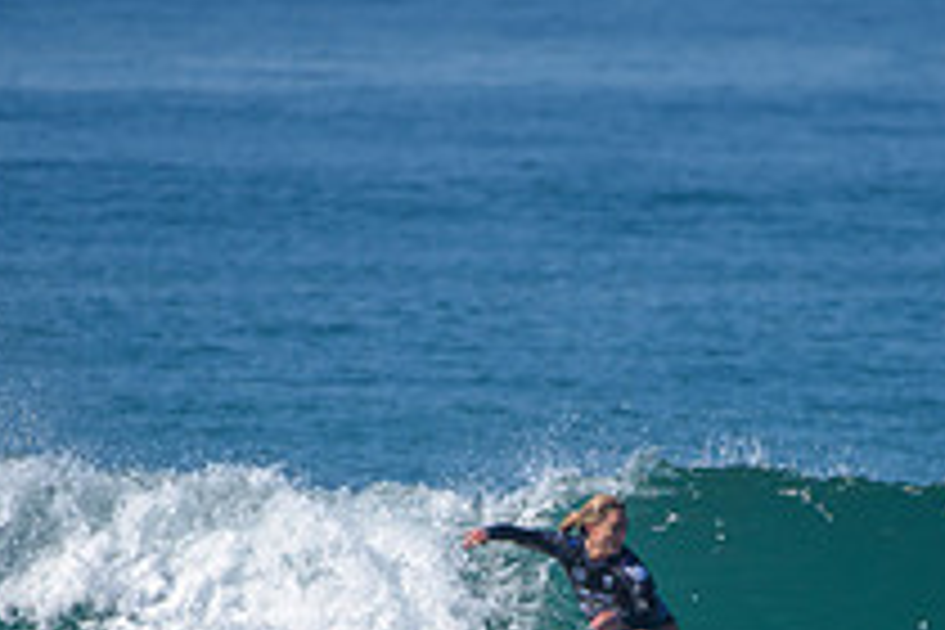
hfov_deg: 1.5
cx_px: 554
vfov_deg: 1.0
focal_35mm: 1378
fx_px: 36170
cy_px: 704
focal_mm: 500
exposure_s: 1/2000
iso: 180
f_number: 5.6
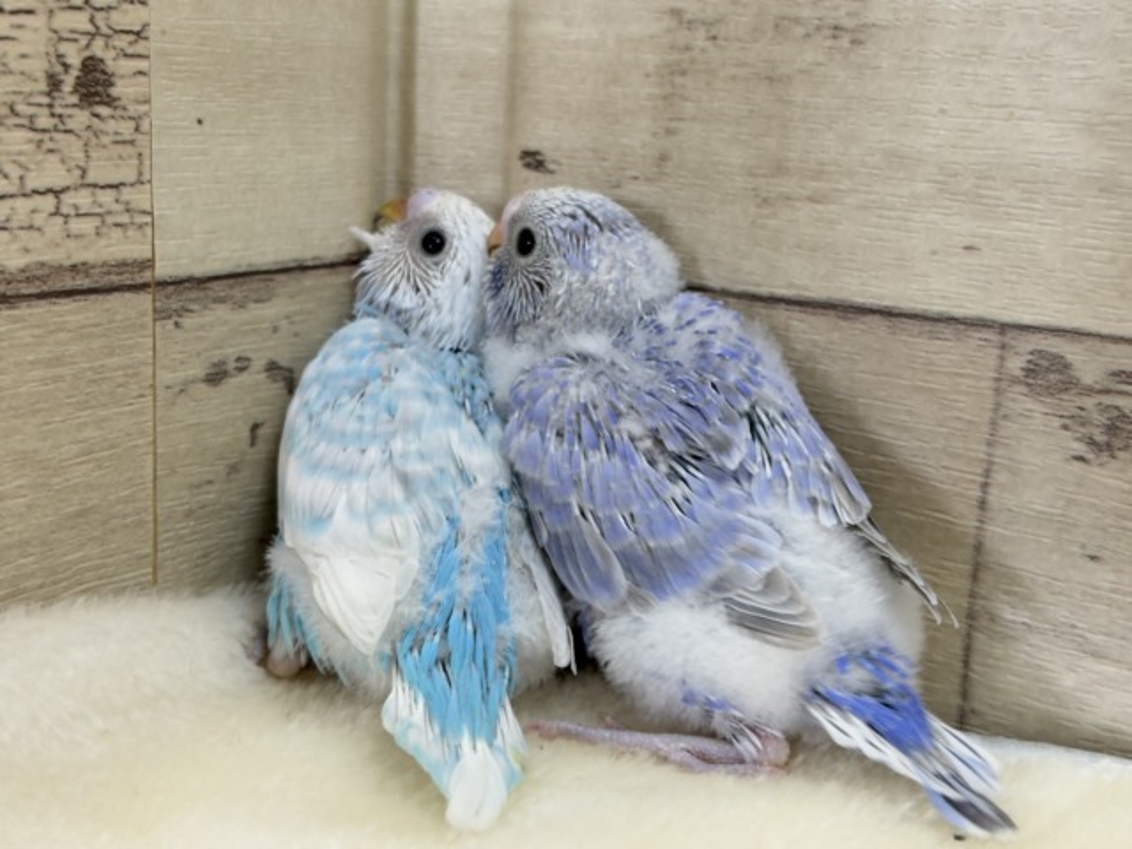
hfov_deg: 36.8
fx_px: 1700
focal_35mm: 52
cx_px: 566
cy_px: 424
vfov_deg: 28.0
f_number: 1.6
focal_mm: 5.96
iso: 64
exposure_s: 1/50
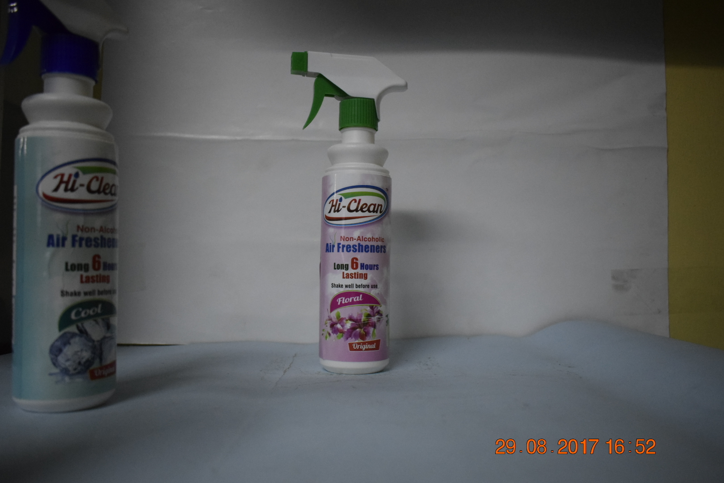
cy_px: 242
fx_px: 603
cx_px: 362
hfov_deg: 61.9
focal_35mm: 30
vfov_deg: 43.6
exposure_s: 1/125
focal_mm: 20
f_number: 3.8
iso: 3200
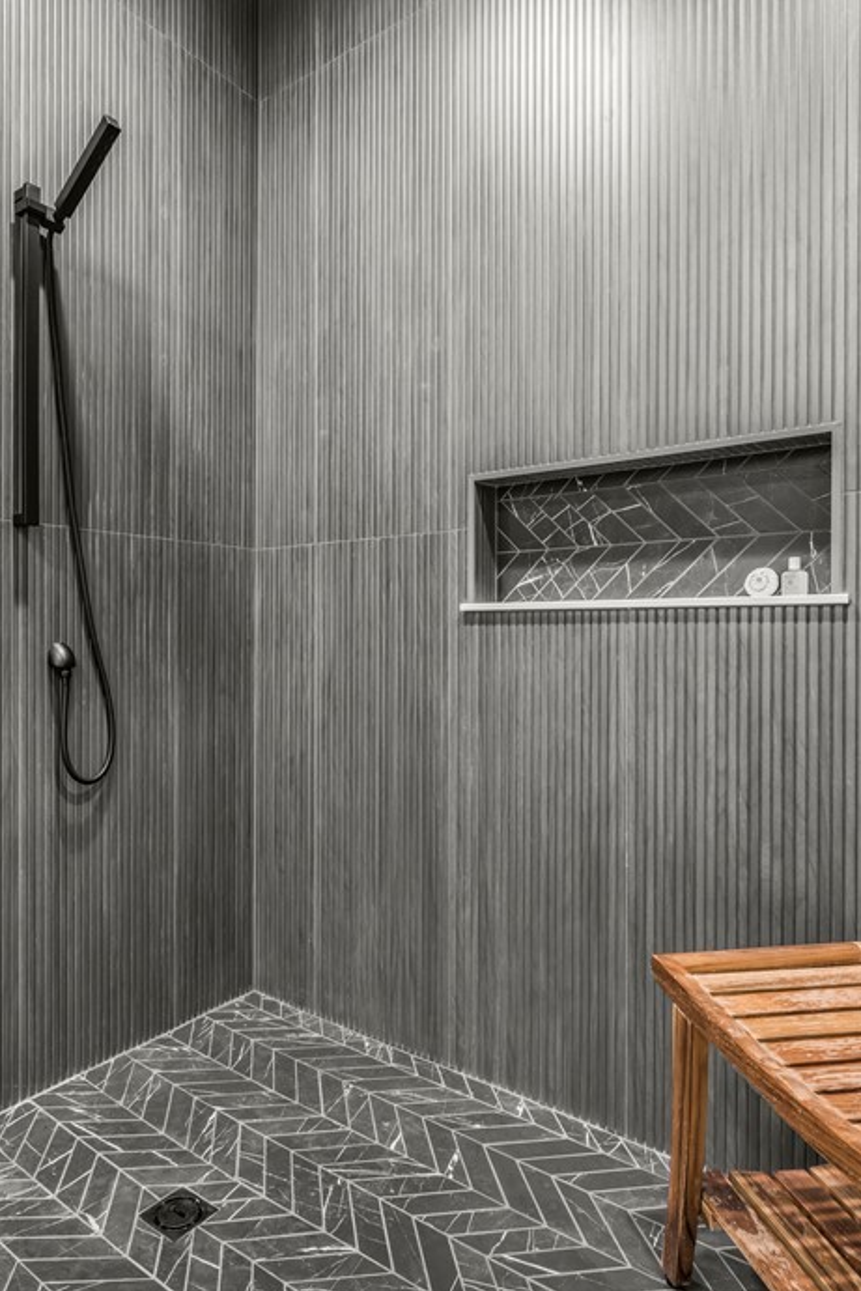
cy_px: 643
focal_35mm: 22
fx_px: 789
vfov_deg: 78.6
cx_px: 355
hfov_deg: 56.9
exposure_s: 1/4
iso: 400
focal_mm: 14
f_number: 9
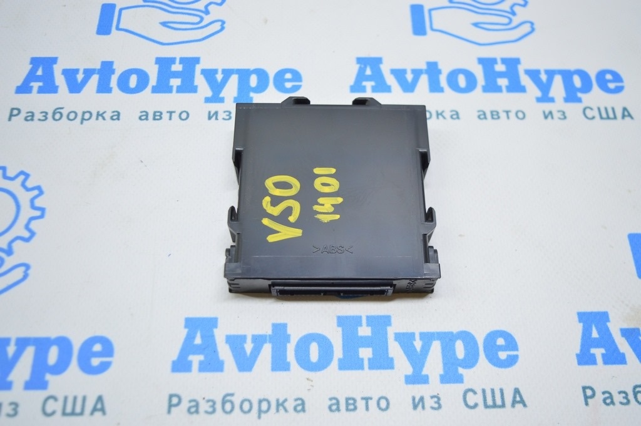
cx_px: 320
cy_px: 213
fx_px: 640
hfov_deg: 53.2
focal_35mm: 36
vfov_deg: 36.8
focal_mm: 24
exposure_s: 1/50
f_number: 4
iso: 400
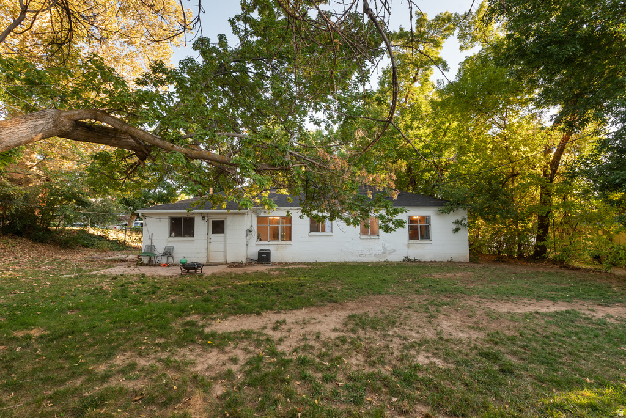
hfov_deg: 96.7
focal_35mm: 16
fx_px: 278
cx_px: 313
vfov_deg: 73.8
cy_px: 209
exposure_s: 1/5
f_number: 9
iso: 100
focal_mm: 16
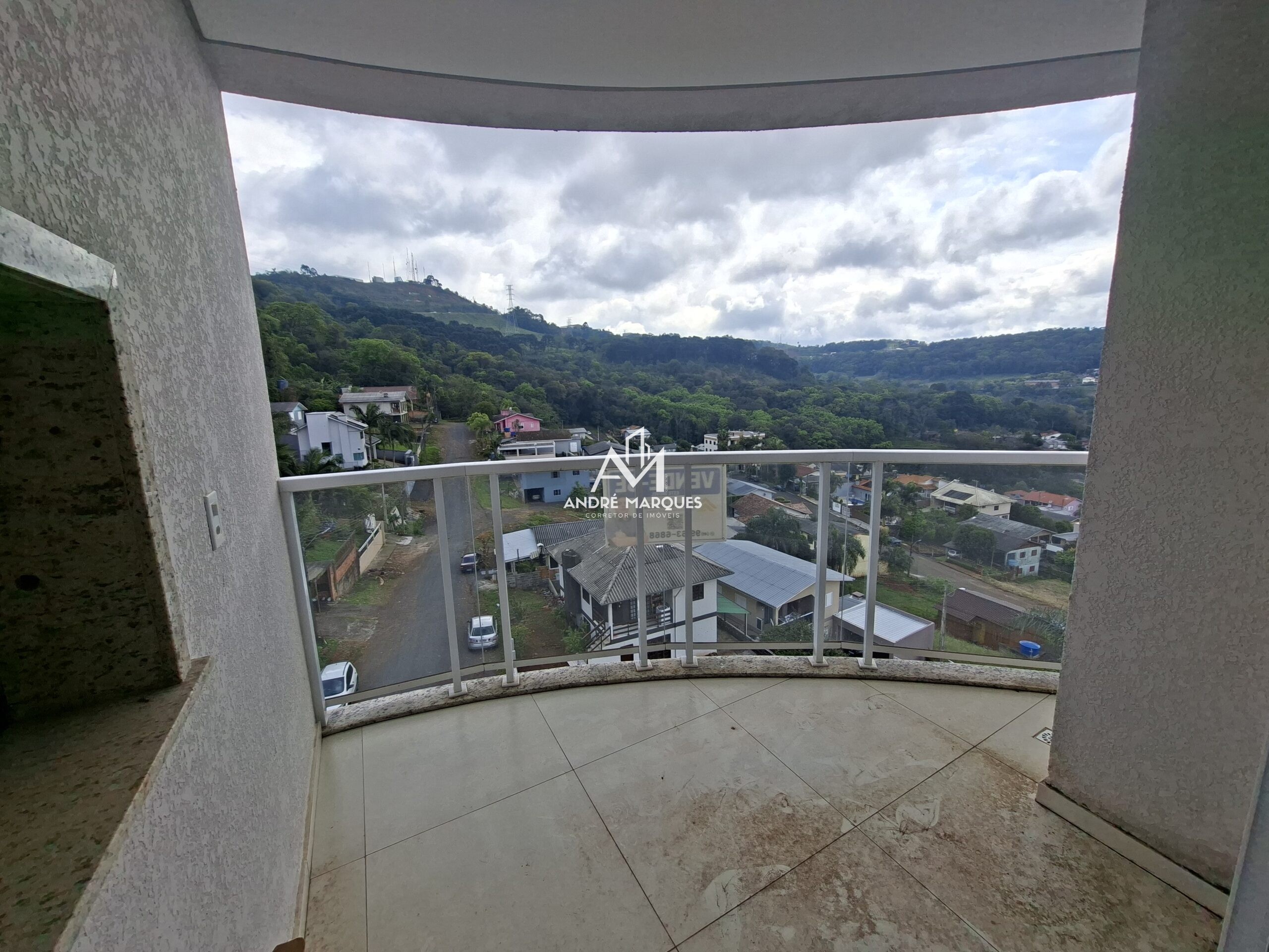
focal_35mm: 13
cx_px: 634
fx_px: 477
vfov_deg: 89.9
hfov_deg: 106.2
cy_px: 476
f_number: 2.2
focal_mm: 1.74
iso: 40
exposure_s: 1/1359
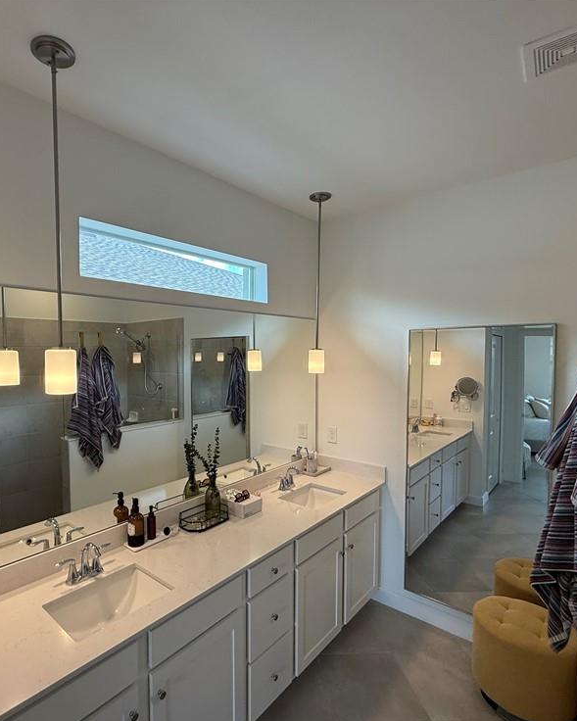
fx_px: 405
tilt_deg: -3.1
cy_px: 370
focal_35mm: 19
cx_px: 230
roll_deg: +0.4
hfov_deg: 70.1
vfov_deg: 83.3
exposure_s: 1/120
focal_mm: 2.22
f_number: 2.2
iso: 100
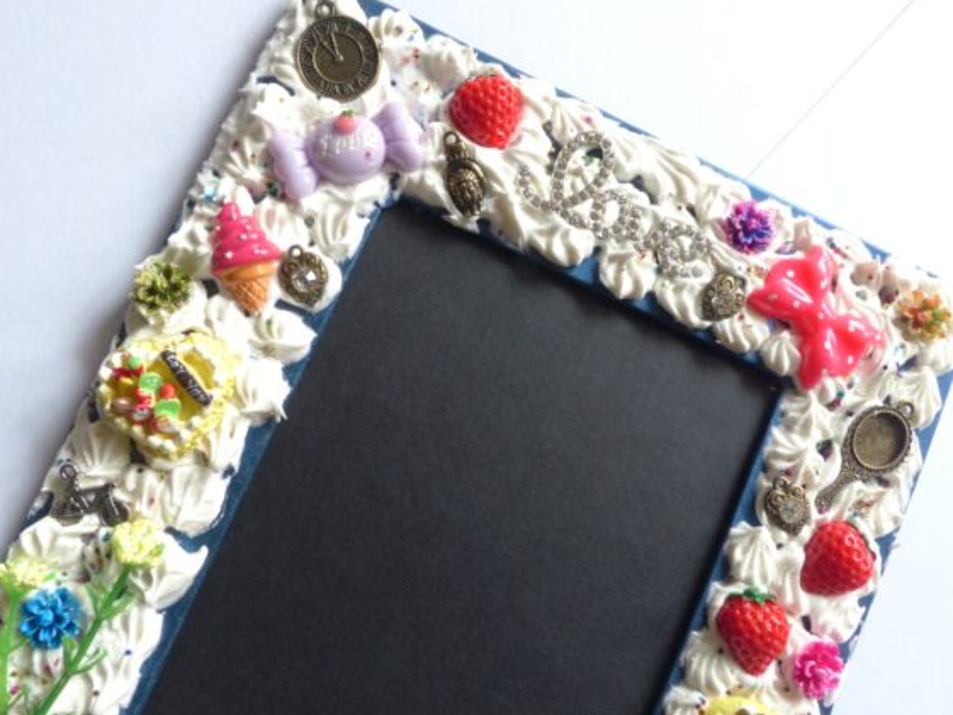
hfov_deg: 58.3
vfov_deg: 45.4
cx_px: 501
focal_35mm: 31
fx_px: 854
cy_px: 375
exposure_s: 1/60
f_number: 5.6
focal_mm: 5.2
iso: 200
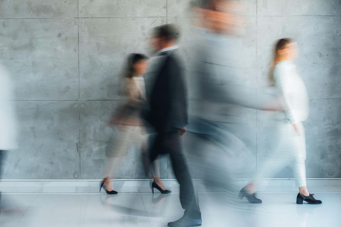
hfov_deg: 36.2
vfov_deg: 24.6
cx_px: 170
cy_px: 114
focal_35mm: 55
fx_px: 521
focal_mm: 55
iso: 50
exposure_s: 1/8
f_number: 9
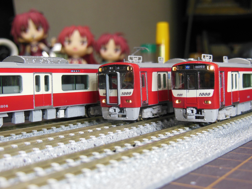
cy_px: 94
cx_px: 126
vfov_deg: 28.0
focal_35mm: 52
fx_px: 379
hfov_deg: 36.8
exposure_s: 1/20
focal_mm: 9.3
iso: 400
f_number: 4.7
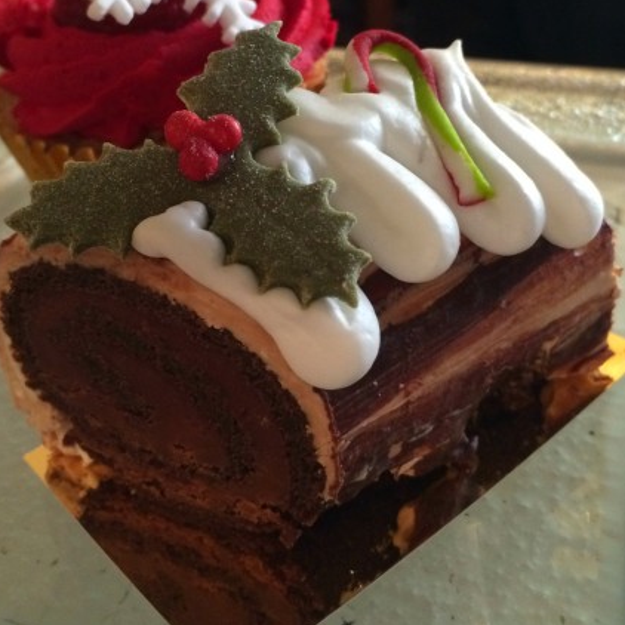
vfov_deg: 37.1
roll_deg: +3.3
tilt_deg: -31.0
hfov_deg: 37.6
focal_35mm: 45
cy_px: 207
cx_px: 312
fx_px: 919
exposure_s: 1/24
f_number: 2.2
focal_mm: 4.15
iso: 320
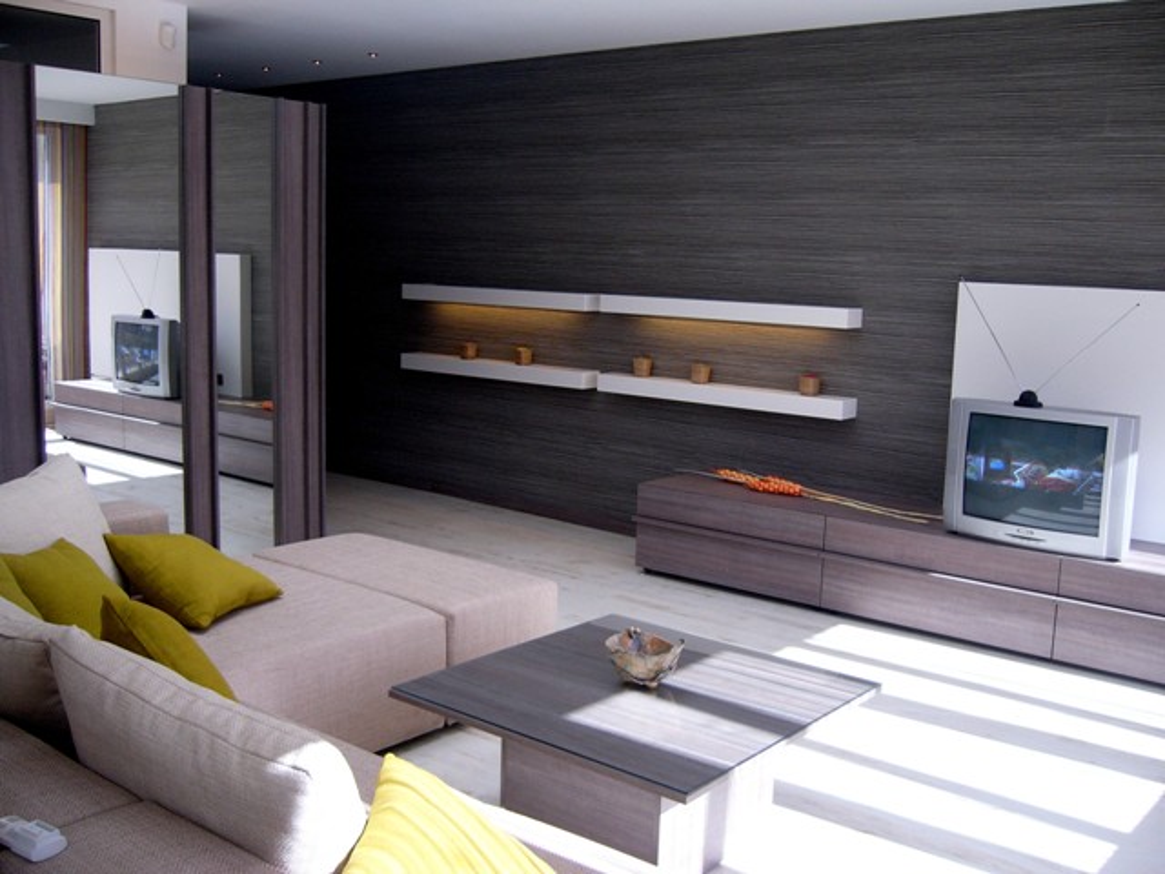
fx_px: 1178
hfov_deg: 52.6
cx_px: 582
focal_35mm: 35
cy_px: 437
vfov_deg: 40.7
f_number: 2.8
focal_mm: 5.8
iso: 100
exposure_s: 1/250
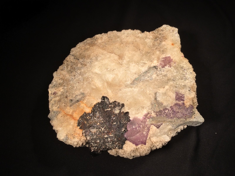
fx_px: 197
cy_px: 88
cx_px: 118
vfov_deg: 48.2
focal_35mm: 29
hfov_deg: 61.7
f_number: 2.2
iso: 32
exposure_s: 1/287
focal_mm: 4.15
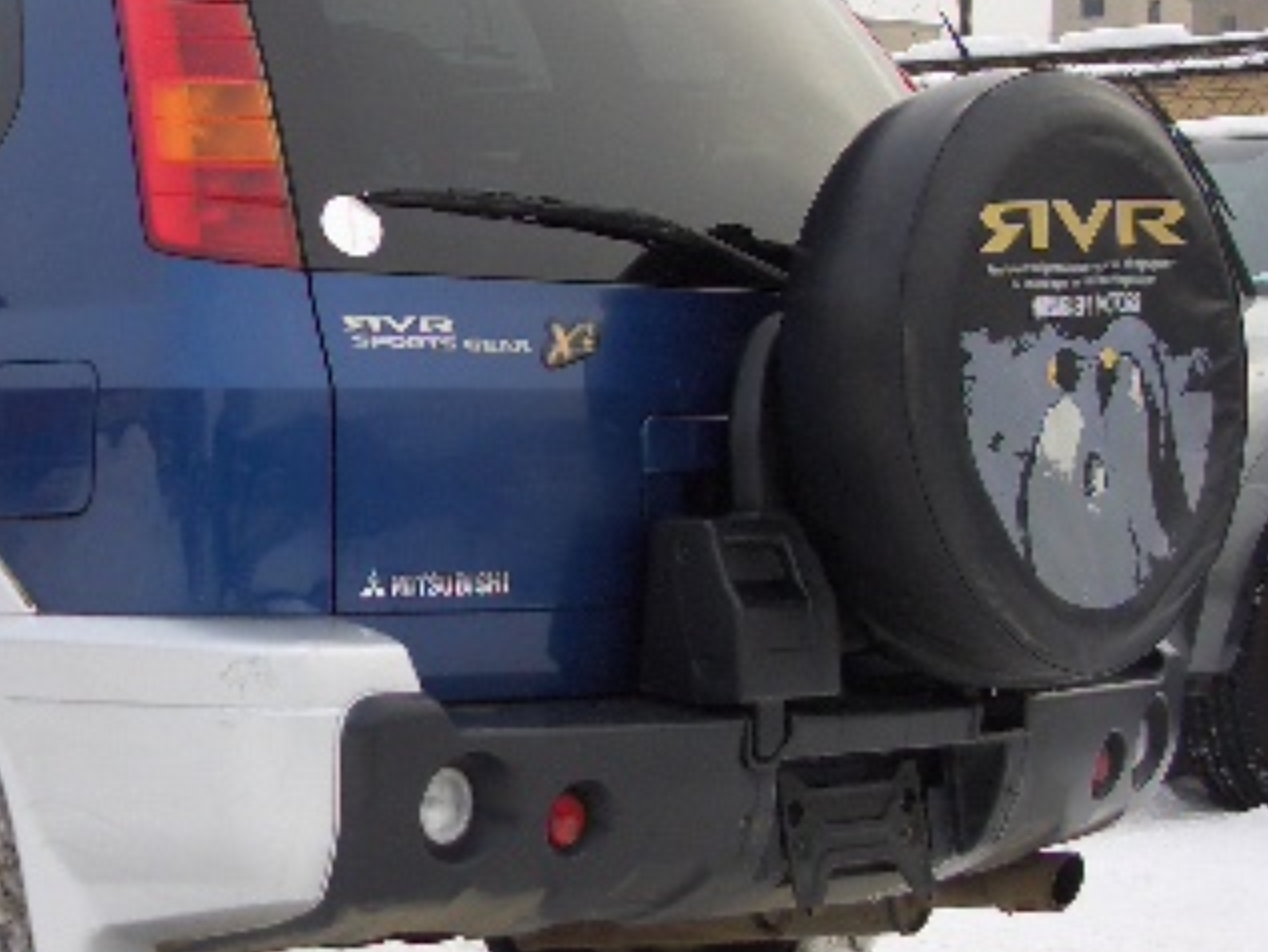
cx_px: 0
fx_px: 3628
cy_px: 372
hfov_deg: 19.3
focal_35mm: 99
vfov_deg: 14.9
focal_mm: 8.2
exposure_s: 1/100
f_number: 3.1
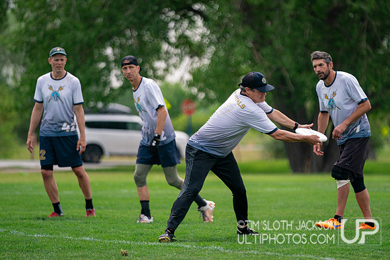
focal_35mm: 256
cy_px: 137
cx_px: 233
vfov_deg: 5.4
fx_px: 2778
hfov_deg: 8.0
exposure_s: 1/8000
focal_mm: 200
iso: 500
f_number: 2.8
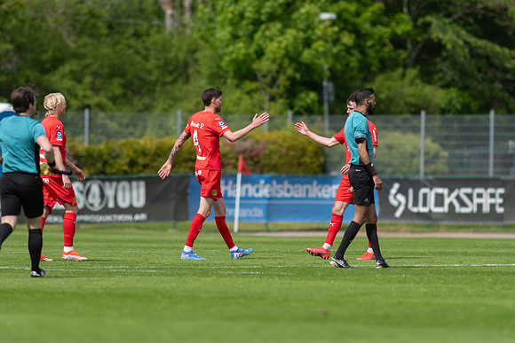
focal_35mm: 450
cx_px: 258
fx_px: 6439
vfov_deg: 3.1
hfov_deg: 4.6
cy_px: 172
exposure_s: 1/2000
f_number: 3.2
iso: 100
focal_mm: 300
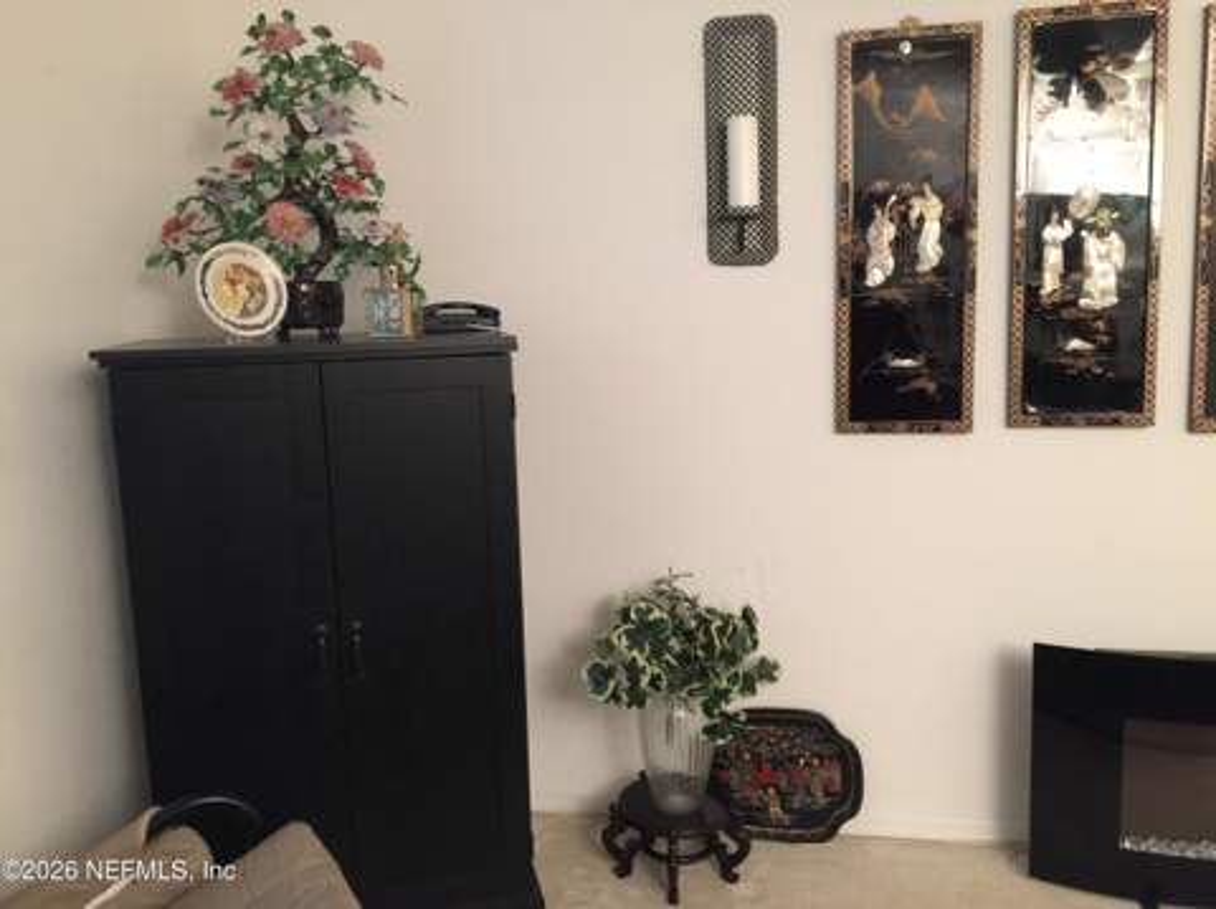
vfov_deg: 48.2
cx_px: 608
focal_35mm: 29
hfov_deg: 61.7
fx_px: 1018
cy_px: 454
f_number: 2.2
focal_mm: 4.15
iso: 64
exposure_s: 1/4
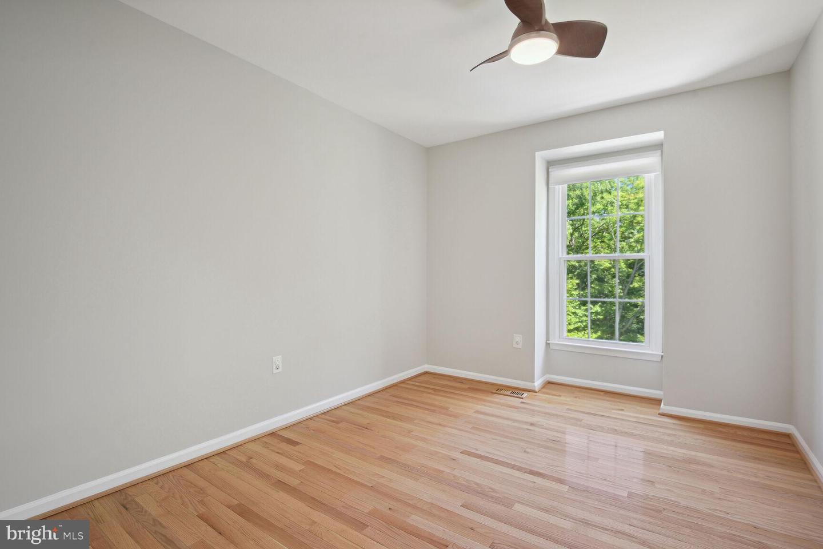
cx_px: 412
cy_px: 274
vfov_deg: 73.7
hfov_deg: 96.7
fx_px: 366
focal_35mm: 16
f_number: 8
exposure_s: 1/6
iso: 400
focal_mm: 16
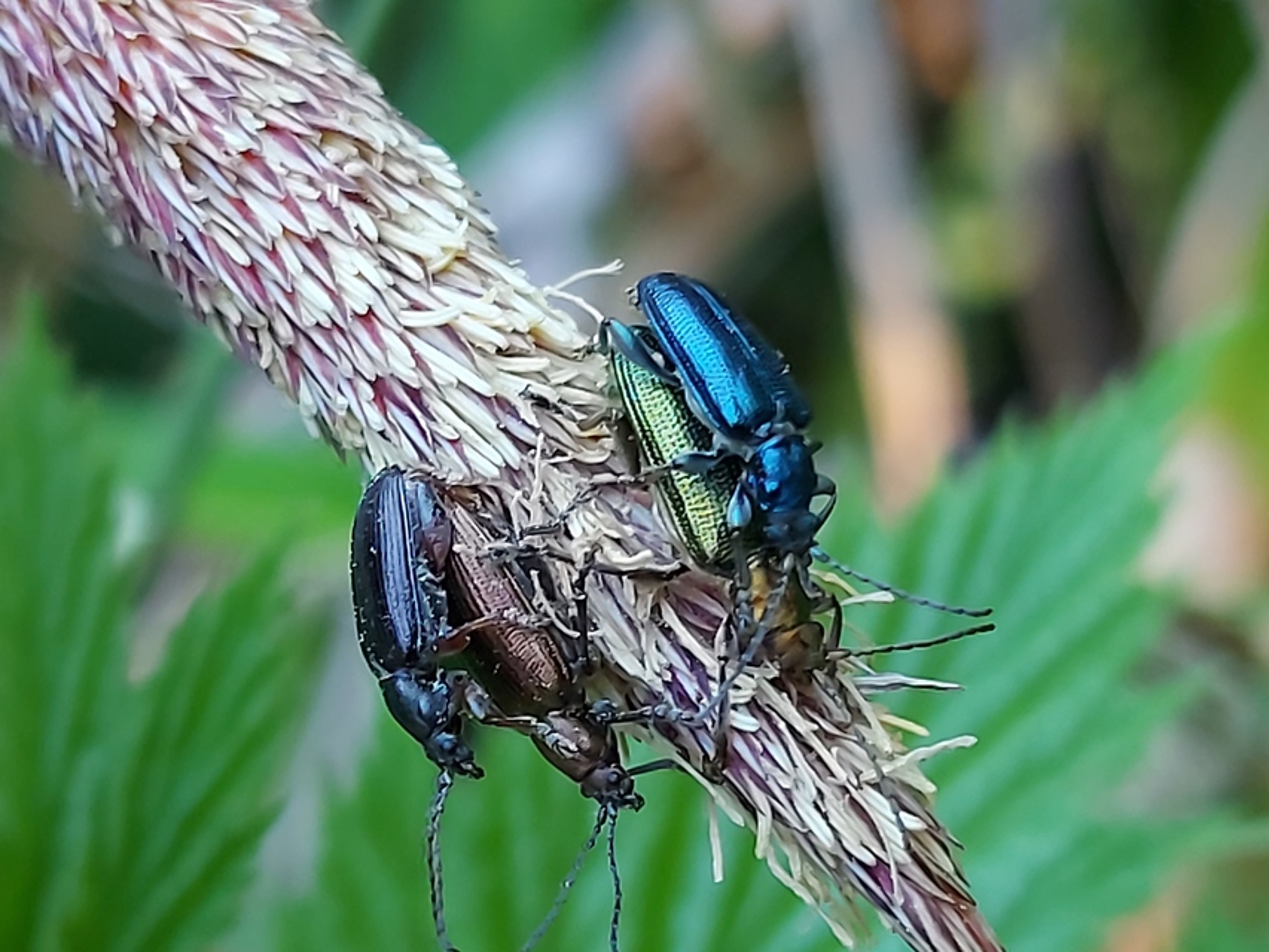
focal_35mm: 24
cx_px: 634
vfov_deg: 56.8
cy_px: 476
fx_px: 880
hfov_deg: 71.6
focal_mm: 5.23
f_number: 1.8
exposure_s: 1/50
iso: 80
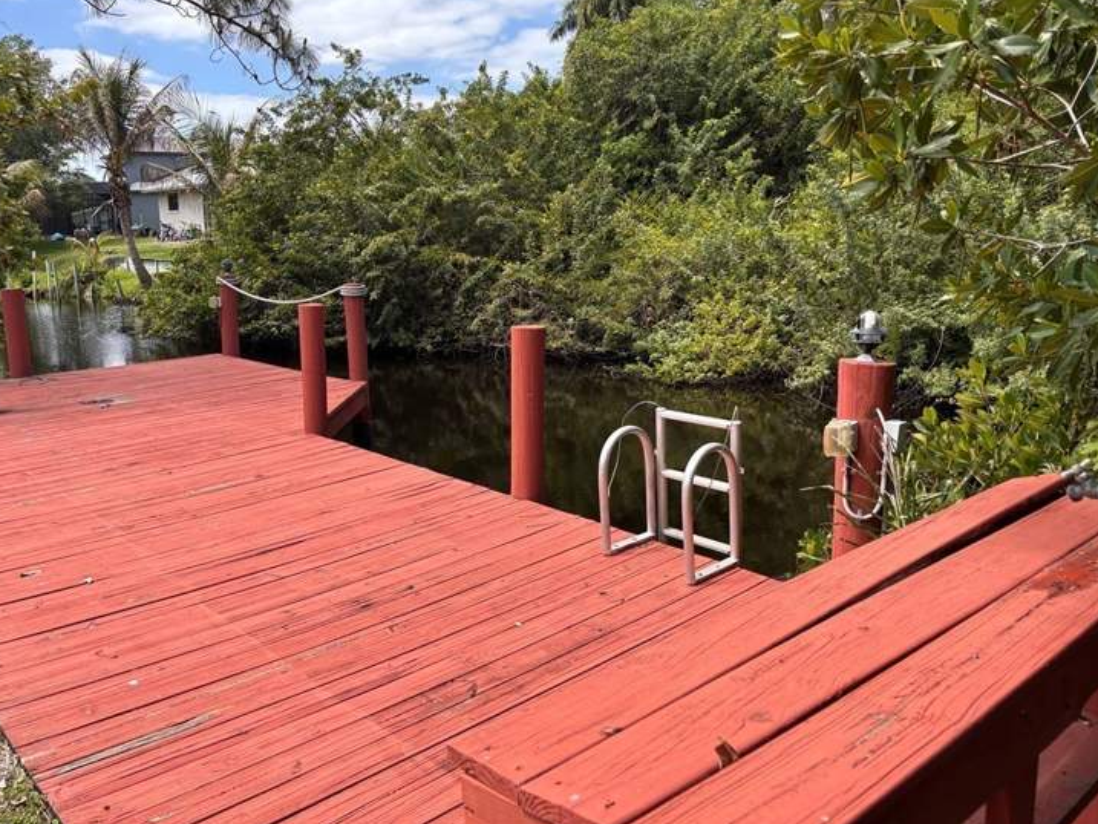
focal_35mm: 29
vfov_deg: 48.2
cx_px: 490
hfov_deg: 61.5
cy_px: 371
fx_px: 920
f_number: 1.6
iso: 50
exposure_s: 1/1092
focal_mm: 5.96
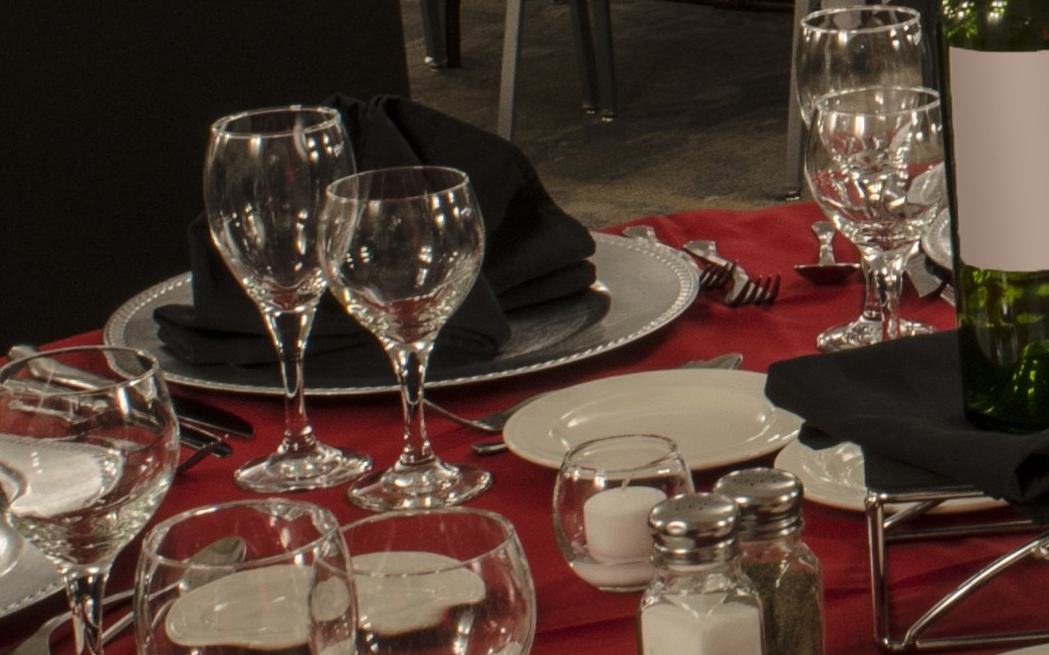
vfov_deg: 10.0
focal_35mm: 127
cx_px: 1398
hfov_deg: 15.6
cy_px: -341
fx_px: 3630
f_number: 16
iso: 100
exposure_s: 2
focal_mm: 18
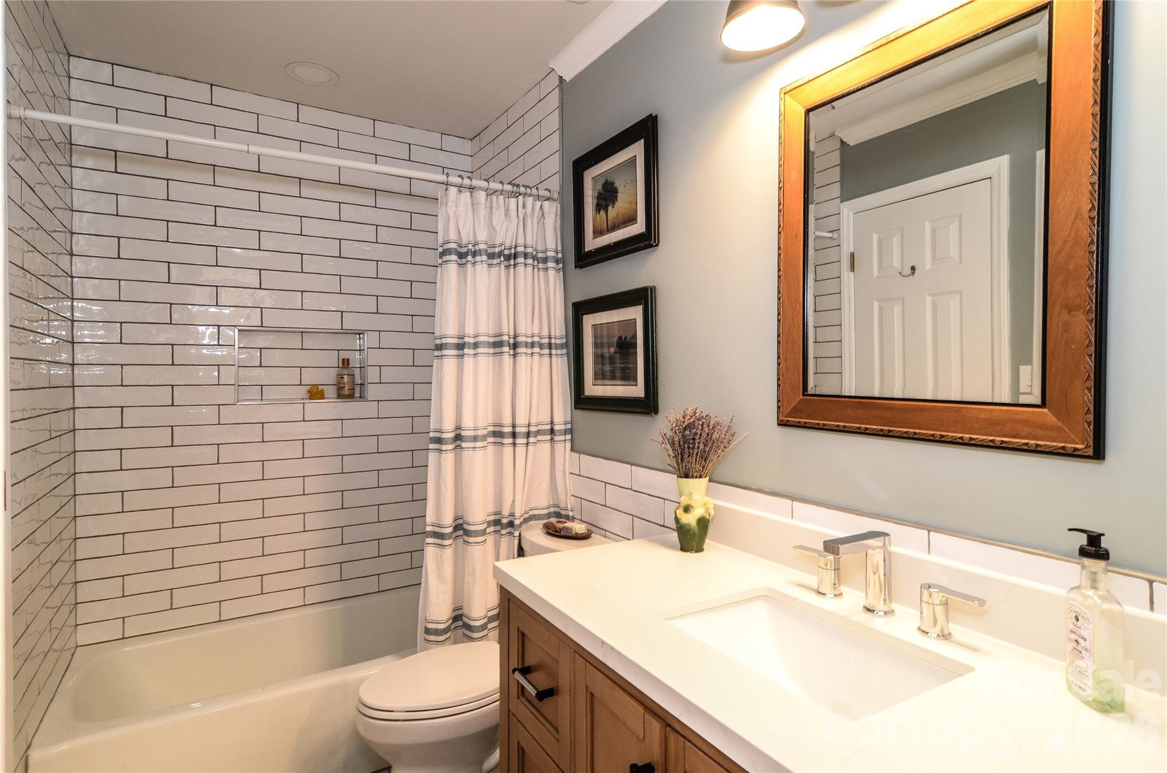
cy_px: 386
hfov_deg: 90.1
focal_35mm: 18
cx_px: 584
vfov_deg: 67.1
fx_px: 582
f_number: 6.7
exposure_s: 1/6
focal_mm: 12
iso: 400
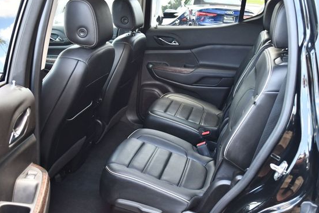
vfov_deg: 31.9
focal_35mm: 42
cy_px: 120
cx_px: 147
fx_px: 372
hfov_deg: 46.3
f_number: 3.5
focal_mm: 18
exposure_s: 1/125
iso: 800
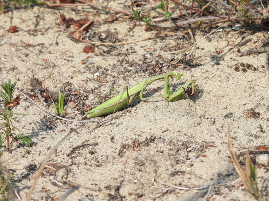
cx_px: 134
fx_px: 4275
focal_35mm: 550
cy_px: 100
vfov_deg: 2.7
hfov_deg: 3.6
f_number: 6.3
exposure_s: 1/320
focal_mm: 98.1
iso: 100
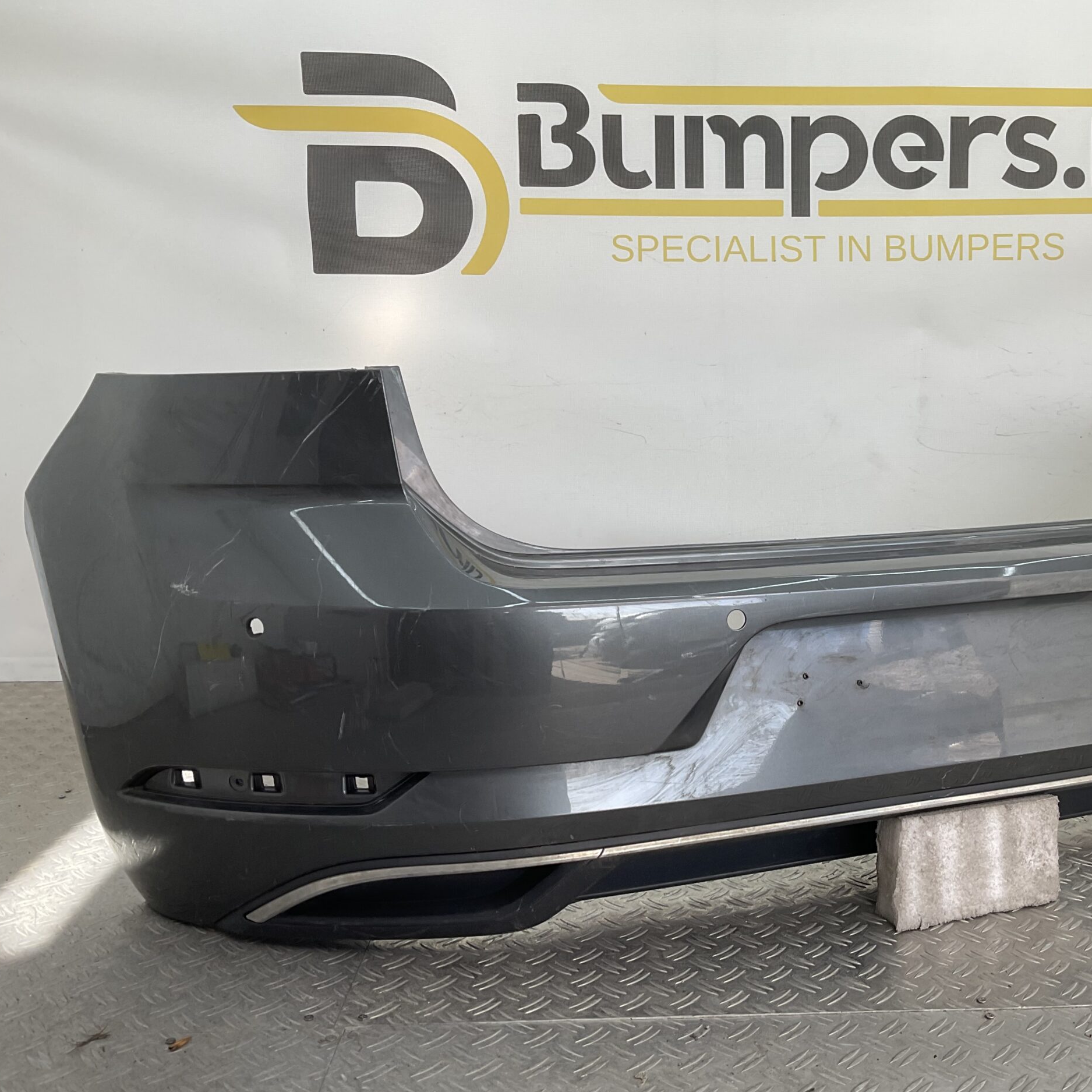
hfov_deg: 46.6
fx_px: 1249
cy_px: 550
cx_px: 709
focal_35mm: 35
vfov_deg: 47.2
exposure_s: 1/194
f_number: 1.8
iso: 16
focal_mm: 3
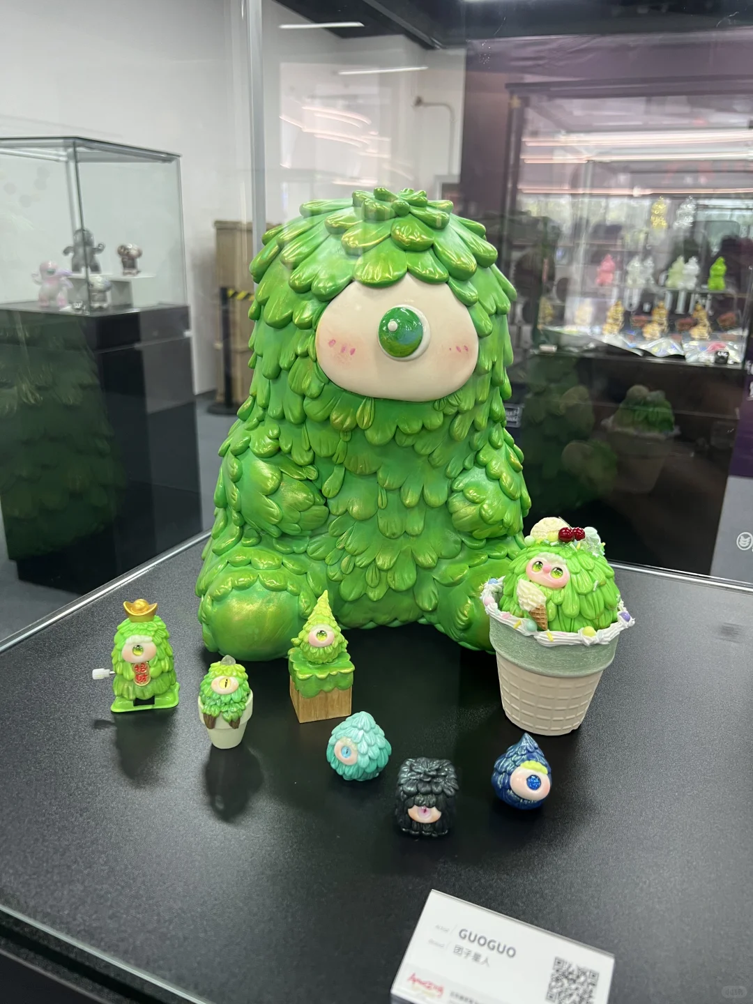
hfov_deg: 53.1
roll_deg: -1.4
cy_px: 502
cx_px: 376
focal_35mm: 26
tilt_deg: -19.1
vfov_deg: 67.3
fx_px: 754
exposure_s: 1/50
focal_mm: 5.7
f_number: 1.5
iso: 80
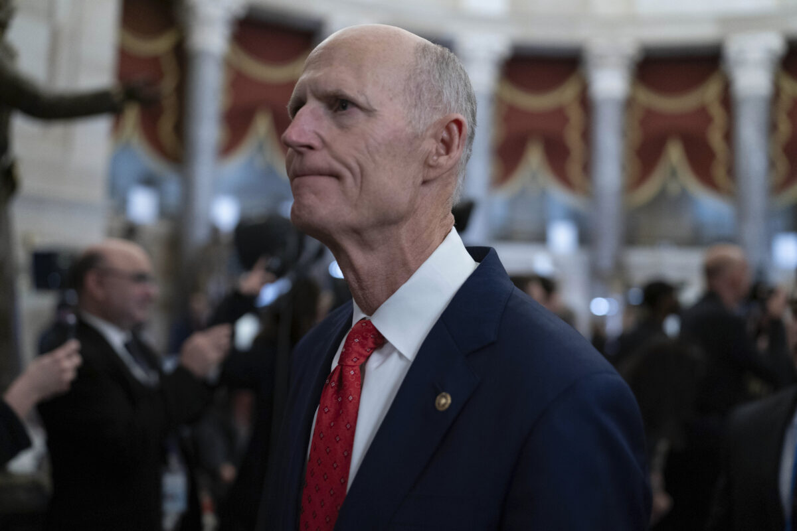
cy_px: 266
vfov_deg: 37.9
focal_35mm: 35
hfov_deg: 54.4
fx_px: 775
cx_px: 398
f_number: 1.8
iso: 3200
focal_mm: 35
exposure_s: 1/320
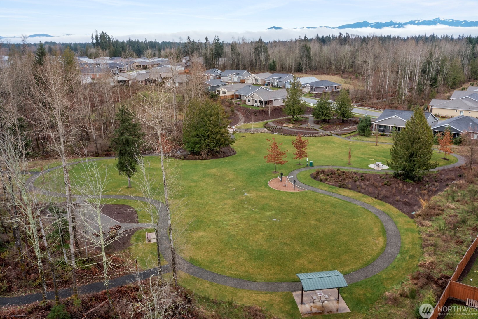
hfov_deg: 63.7
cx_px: 243
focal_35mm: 29
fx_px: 385
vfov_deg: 45.0
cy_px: 157
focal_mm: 10.26
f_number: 7.1
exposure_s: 1/200
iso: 400
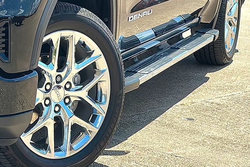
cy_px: 90
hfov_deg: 19.5
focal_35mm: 105
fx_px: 729
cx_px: 125
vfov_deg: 13.0
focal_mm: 6.86
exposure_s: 1/4608
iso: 80
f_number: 1.78
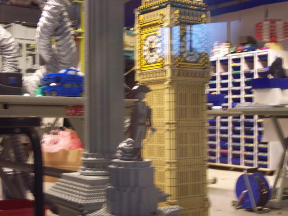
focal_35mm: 63
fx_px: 524
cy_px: 108
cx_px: 144
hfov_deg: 30.7
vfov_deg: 23.3
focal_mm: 13.3
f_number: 3.4
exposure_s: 1/8
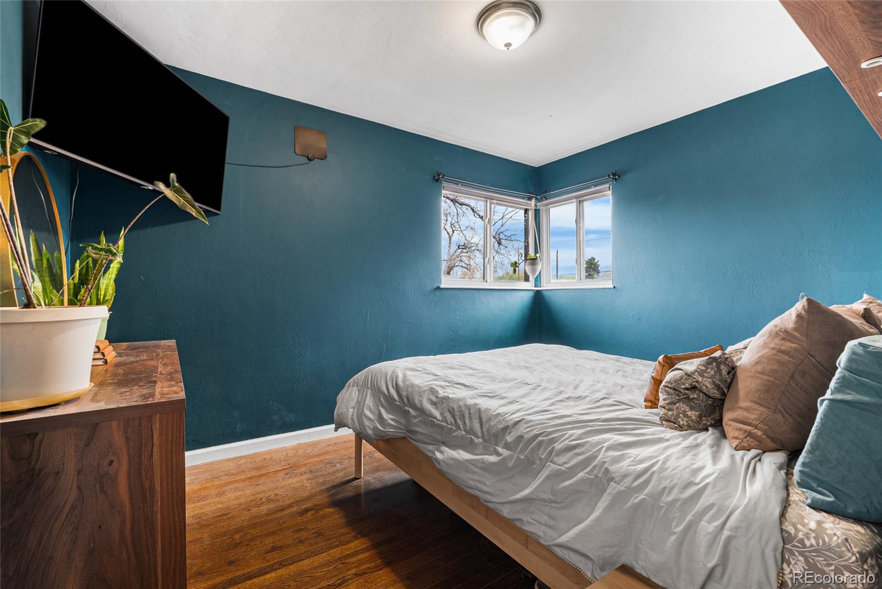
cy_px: 294
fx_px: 392
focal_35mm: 16
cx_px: 441
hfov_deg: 96.7
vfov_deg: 73.8
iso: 200
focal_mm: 16
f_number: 8
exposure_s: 2
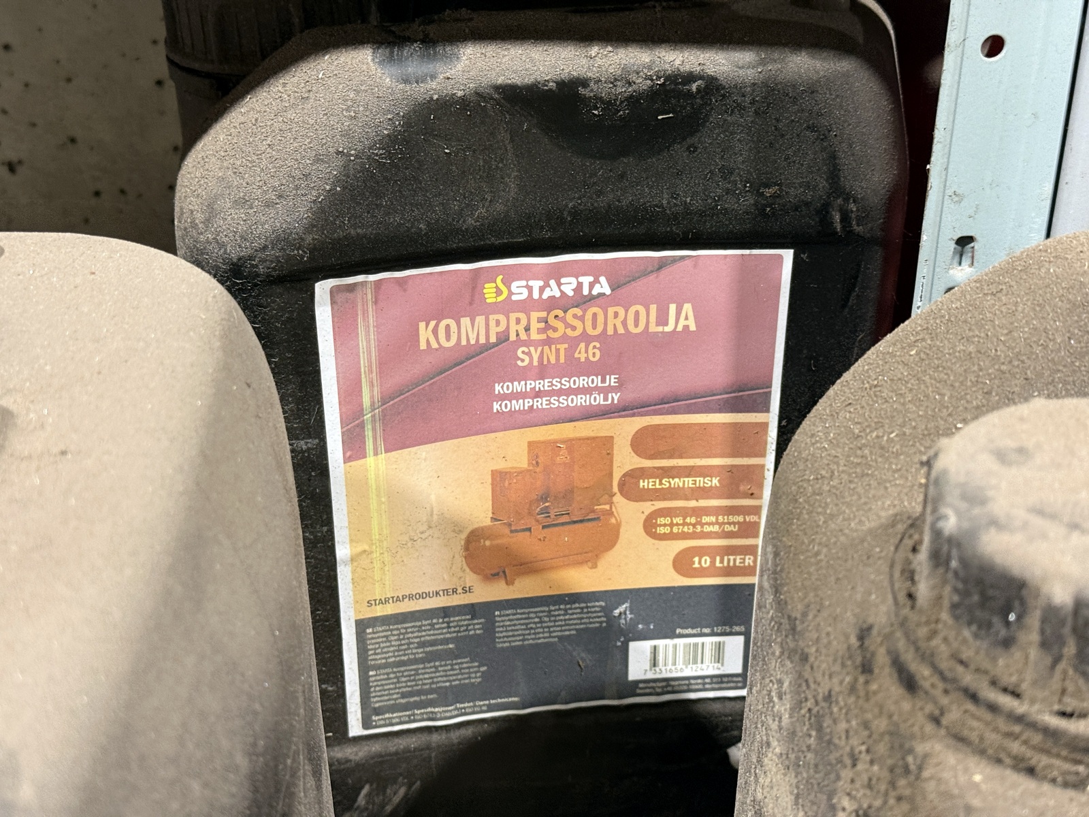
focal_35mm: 48
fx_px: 1510
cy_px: 408
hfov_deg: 39.7
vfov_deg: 30.3
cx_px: 544
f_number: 1.78
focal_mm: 6.76
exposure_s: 1/33
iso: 250
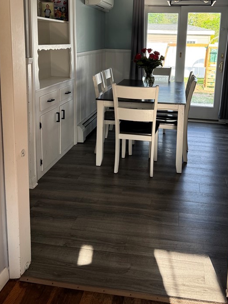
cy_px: 91
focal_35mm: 35
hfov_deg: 40.5
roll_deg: -0.6
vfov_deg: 51.2
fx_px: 307
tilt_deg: -10.0
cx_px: 140
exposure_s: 1/172
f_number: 1.78
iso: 80
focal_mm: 6.76
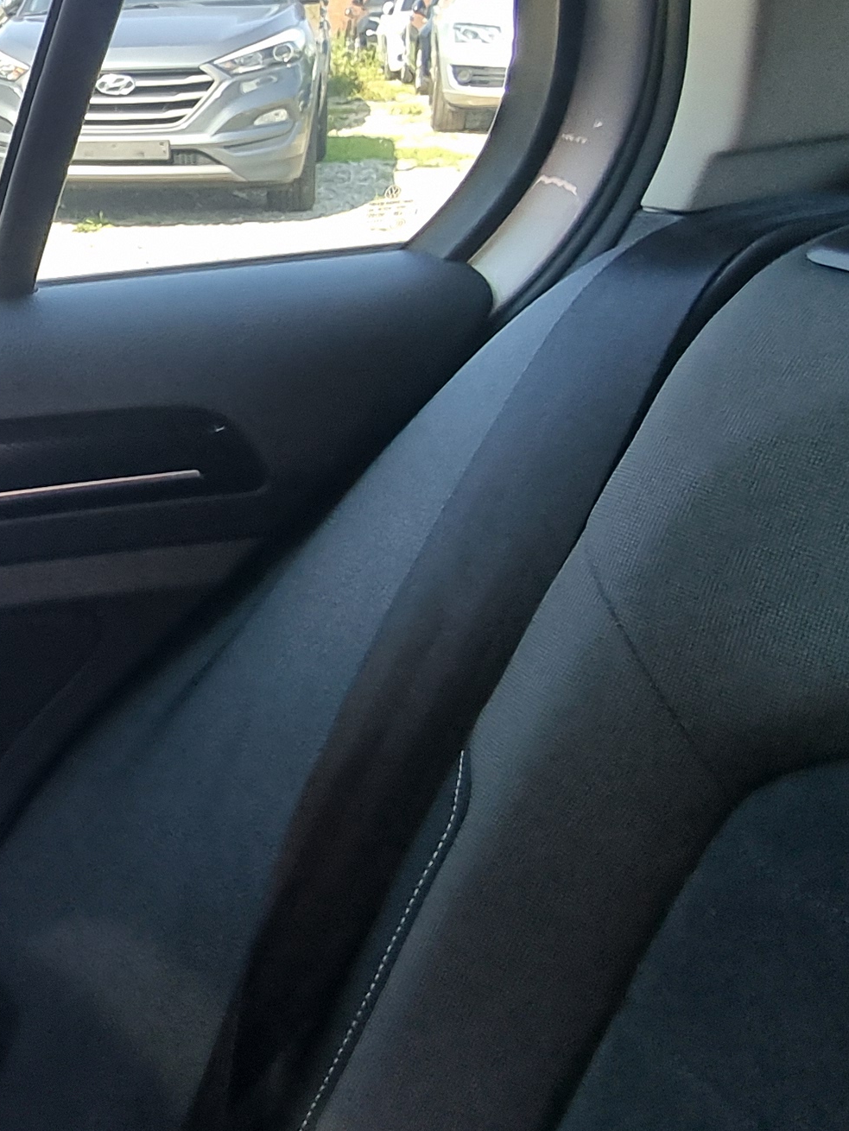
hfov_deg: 27.4
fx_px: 1308
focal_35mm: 40
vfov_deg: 45.4
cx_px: -358
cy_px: 306
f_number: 2.2
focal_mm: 2.2
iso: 64
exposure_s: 1/60
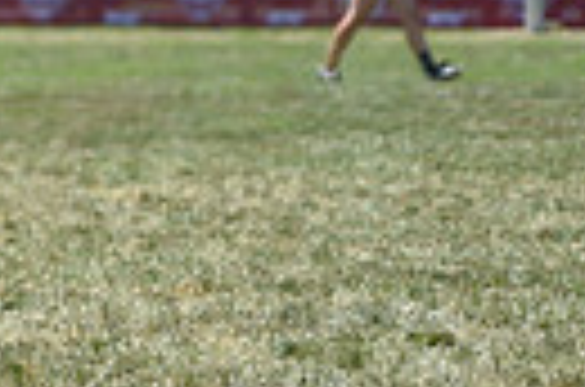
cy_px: -101
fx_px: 6857
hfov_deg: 4.8
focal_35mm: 423
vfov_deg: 3.2
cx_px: -490
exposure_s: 1/1250
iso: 100
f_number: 2.8
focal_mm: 95
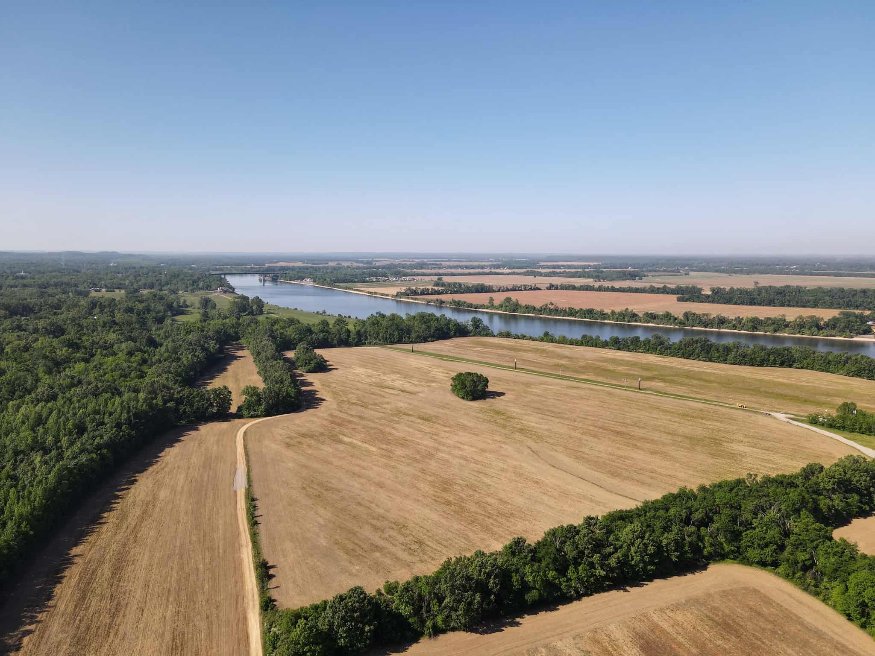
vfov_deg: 56.8
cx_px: 438
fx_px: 607
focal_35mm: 24
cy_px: 328
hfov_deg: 71.6
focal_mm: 4.5
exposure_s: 1/50
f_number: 2.8
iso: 100
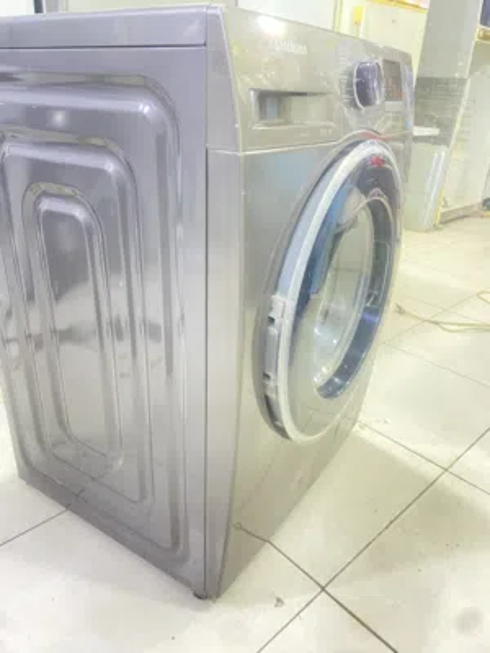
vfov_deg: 67.3
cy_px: 326
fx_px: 491
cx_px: 245
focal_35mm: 26
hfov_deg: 53.1
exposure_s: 1/33
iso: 400
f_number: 1.8
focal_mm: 4.25
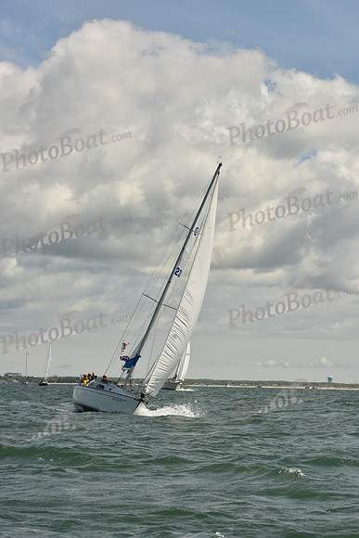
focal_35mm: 112
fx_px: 1674
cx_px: 180
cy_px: 269
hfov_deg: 12.2
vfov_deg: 18.3
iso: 320
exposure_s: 1/800
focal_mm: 112
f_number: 13
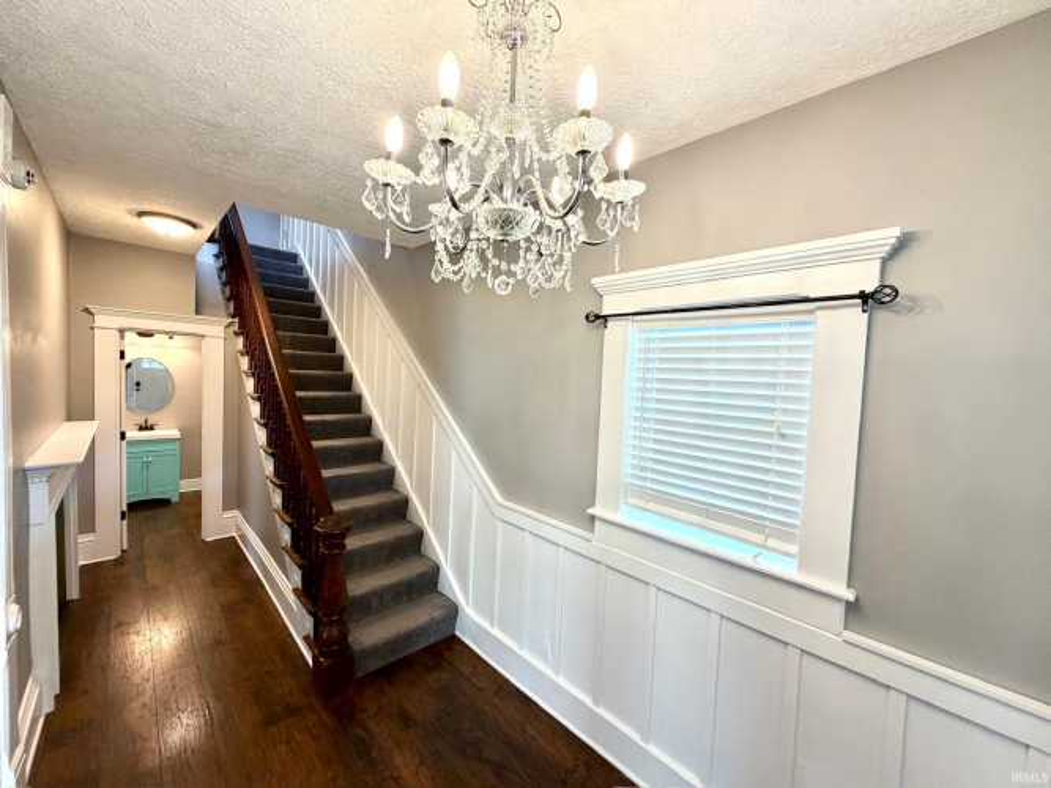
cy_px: 394
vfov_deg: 85.7
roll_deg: -2.3
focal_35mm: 14
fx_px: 425
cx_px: 526
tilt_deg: -3.2
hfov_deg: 102.1
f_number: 2.2
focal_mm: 2.22
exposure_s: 1/120
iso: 200
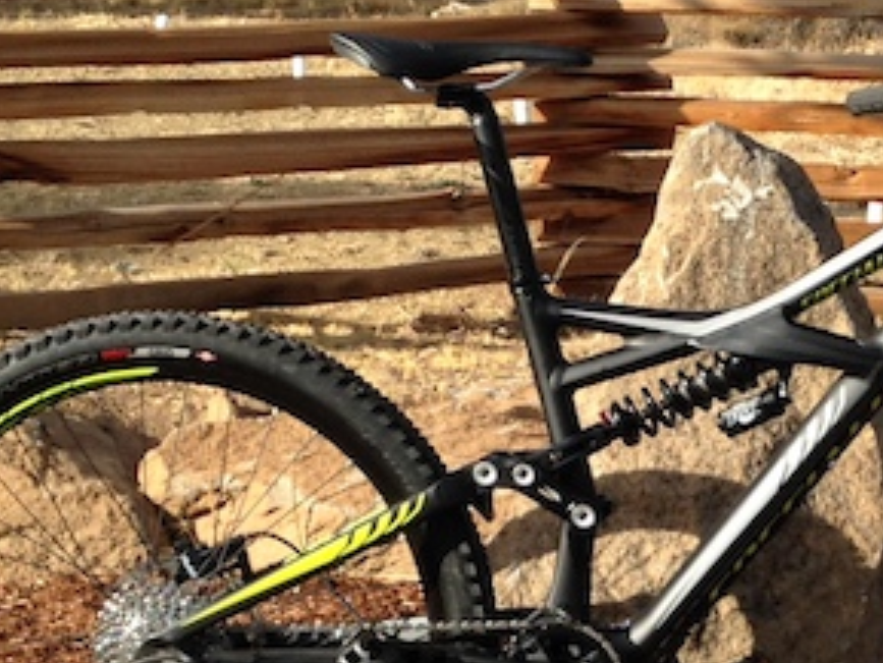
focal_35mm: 117
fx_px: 2986
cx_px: 721
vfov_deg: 12.6
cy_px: 541
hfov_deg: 16.7
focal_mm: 4.12
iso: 50
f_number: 2.4
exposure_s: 1/786
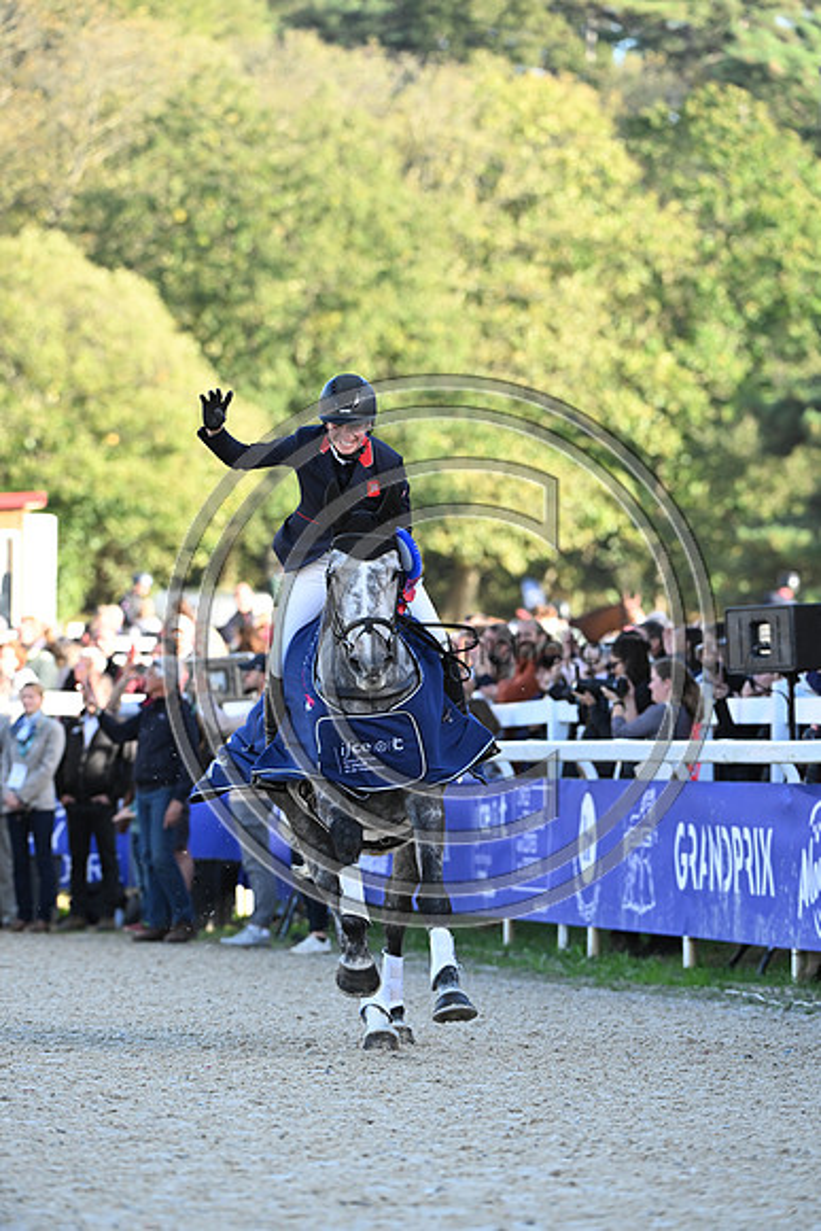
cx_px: 410
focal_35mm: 260
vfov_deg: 7.9
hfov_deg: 5.3
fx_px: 8888
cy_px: 616
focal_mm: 260
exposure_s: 1/800
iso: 1800
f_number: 5.6
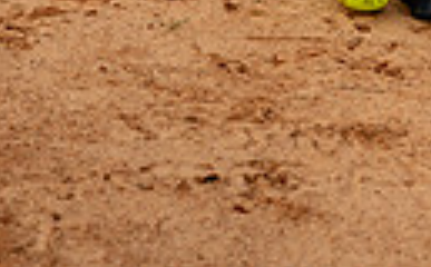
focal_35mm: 139
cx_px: 274
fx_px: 1629
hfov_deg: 15.1
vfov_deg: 8.2
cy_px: -481
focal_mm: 39
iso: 80
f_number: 4
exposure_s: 1/250
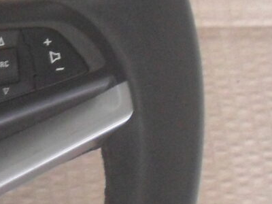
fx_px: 1760
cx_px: -260
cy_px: 211
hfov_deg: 8.4
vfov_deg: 6.6
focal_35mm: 224
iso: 160
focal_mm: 6.3
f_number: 3
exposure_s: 1/30
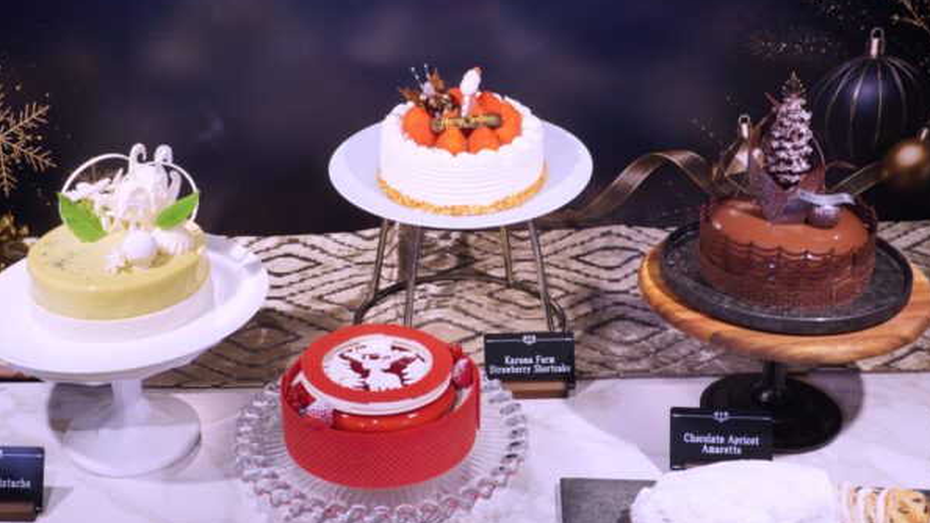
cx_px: 468
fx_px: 901
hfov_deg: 54.6
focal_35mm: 37
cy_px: 293
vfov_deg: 32.3
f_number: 8
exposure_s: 1/25
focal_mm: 23
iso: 250
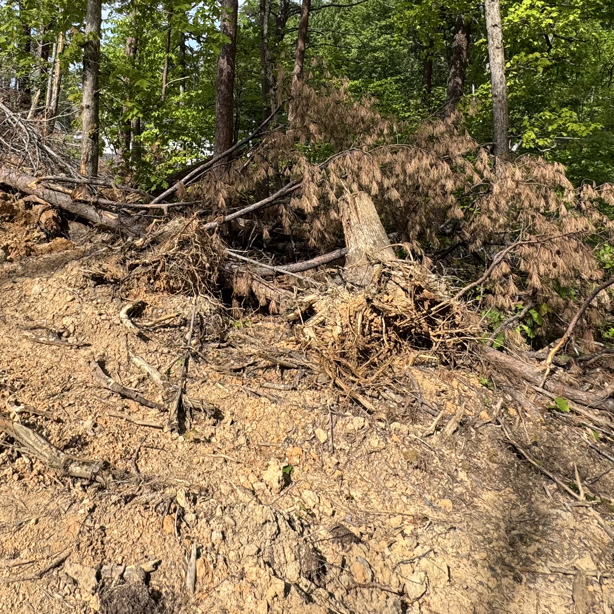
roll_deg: +1.9
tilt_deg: -6.6
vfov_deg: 57.9
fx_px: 522
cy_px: 154
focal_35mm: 26
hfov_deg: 60.2
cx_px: 235
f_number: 2.2
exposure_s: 1/899
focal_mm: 2.22
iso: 50
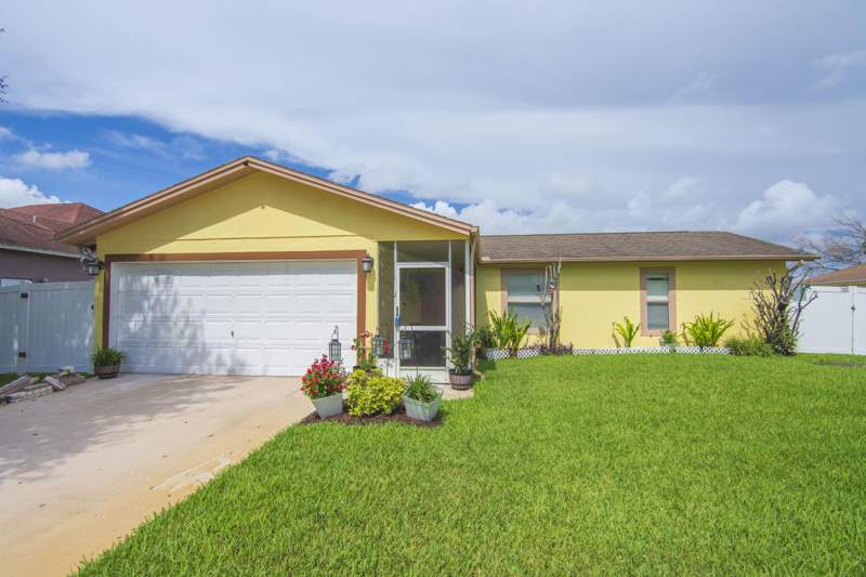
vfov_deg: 53.1
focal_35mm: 24
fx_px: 577
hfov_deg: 73.8
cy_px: 288
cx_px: 433
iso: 140
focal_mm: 16
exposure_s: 1/500
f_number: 8
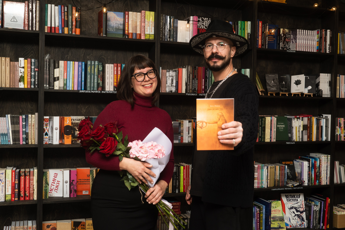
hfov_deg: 46.4
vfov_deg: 31.9
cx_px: 172
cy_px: 115
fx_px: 402
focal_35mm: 42
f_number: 4.5
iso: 160
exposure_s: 1/160
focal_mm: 28
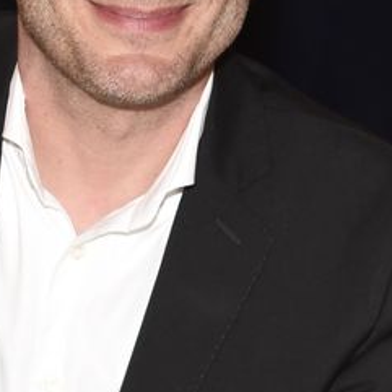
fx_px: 3357
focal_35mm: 262
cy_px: 169
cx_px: 562
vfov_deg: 6.7
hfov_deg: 6.6
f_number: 4
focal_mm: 62
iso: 1600
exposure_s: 1/80
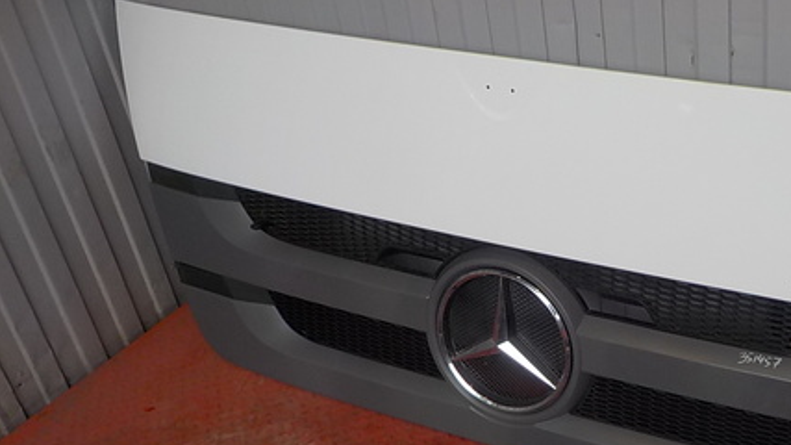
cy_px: 278
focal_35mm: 49
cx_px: 589
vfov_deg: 24.3
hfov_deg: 40.9
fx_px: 1028
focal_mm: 4.1
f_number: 3.3
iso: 125
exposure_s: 1/100
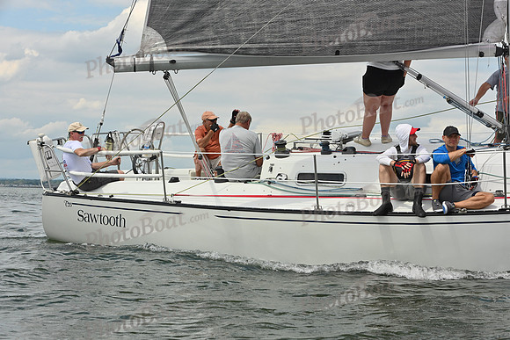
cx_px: 255
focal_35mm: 70
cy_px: 170
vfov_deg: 19.5
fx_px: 992
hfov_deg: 28.8
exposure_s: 1/1250
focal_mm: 70
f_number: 9
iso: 320
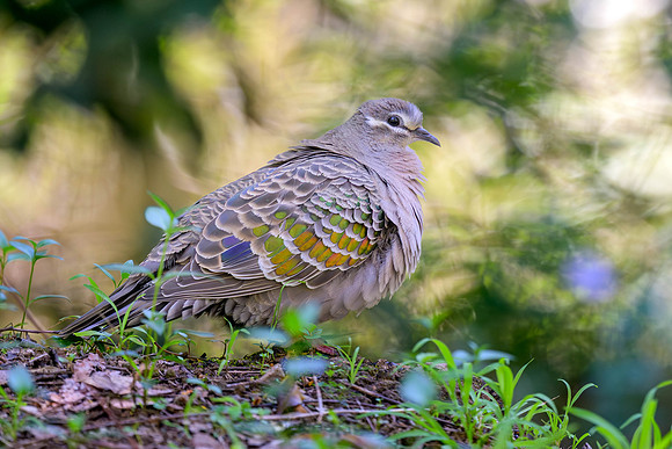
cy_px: 84
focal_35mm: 858
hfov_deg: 2.4
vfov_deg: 1.6
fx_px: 16024
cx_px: 534
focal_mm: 400
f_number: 2.8
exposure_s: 1/640
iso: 500
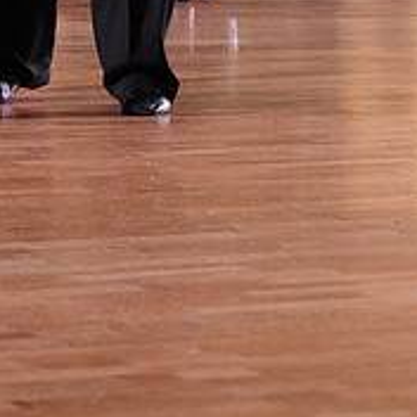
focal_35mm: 266
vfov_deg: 6.5
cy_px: -213
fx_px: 3625
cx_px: 110
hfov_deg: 6.6
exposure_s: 1/320
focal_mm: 95
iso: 5000
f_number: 5.6
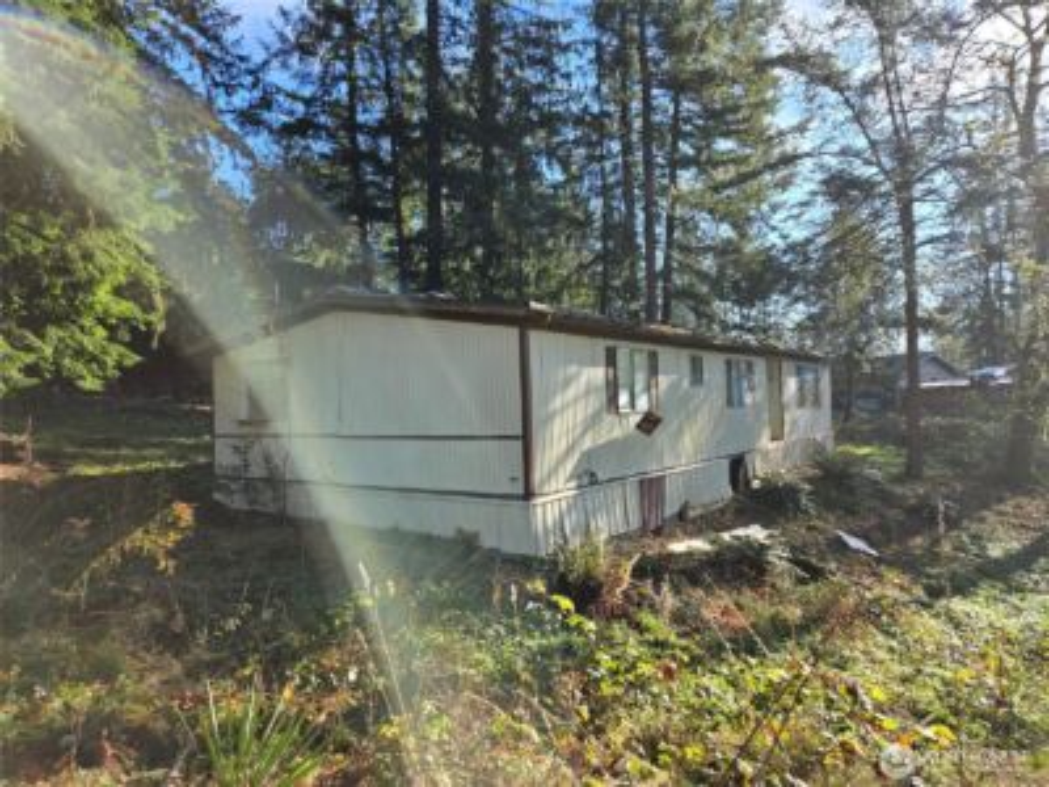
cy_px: 394
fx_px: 697
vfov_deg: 58.9
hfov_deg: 73.9
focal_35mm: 23
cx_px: 524
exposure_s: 1/720
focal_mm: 5.4
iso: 25
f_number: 1.8
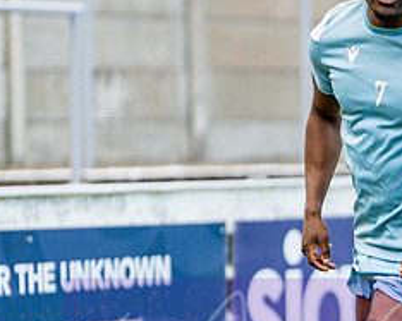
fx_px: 4305
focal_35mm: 362
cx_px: 548
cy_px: 266
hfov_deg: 5.3
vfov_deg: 4.3
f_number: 1.4
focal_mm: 85
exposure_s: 1/1250
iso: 100
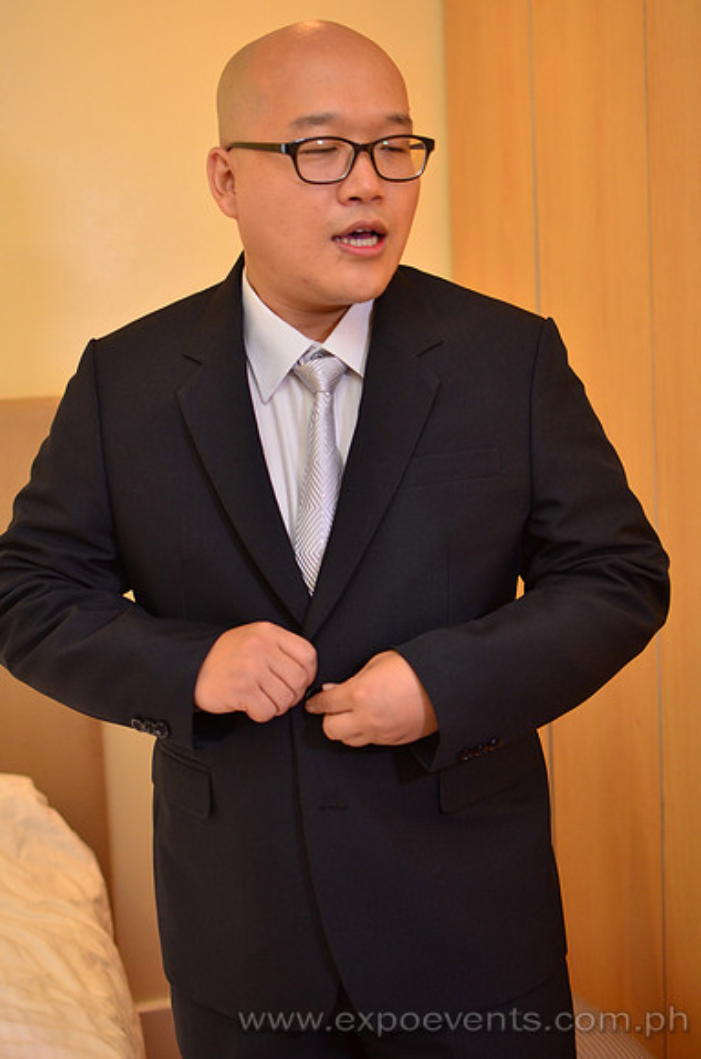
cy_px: 530
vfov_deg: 37.9
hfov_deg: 25.6
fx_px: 1541
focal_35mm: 52
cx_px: 350
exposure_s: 1/60
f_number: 2.2
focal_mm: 35
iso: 640
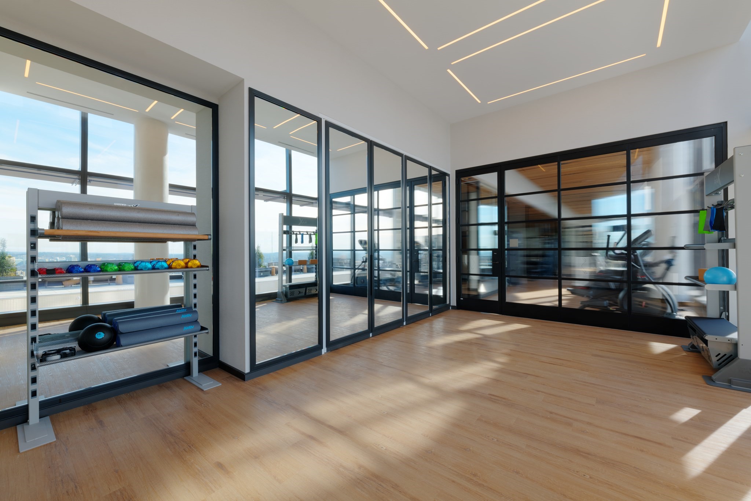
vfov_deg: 81.3
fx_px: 292
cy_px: 250
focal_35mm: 14
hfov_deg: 104.2
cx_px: 376
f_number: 16
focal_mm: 14
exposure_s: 1/8
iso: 200
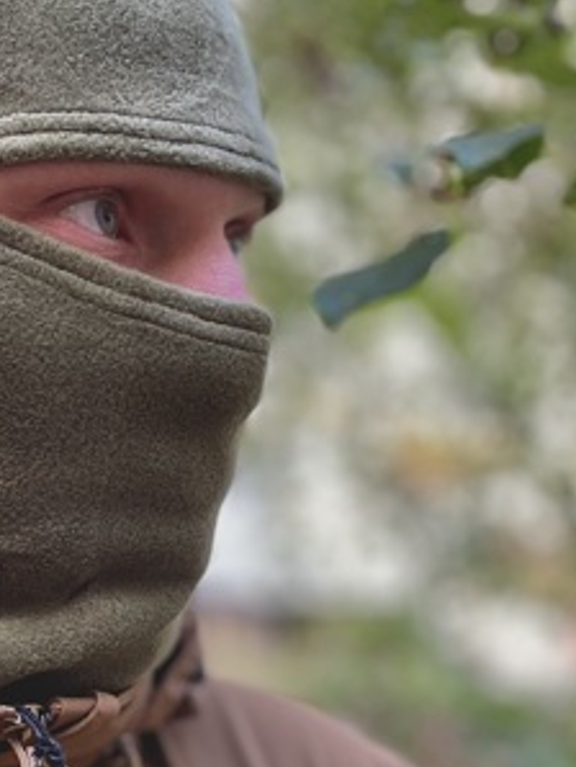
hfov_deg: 23.0
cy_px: 402
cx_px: -6
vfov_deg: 31.7
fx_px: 1351
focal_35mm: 61
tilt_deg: +13.4
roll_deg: +3.8
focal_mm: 4.2
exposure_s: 1/121
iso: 80
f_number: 1.6
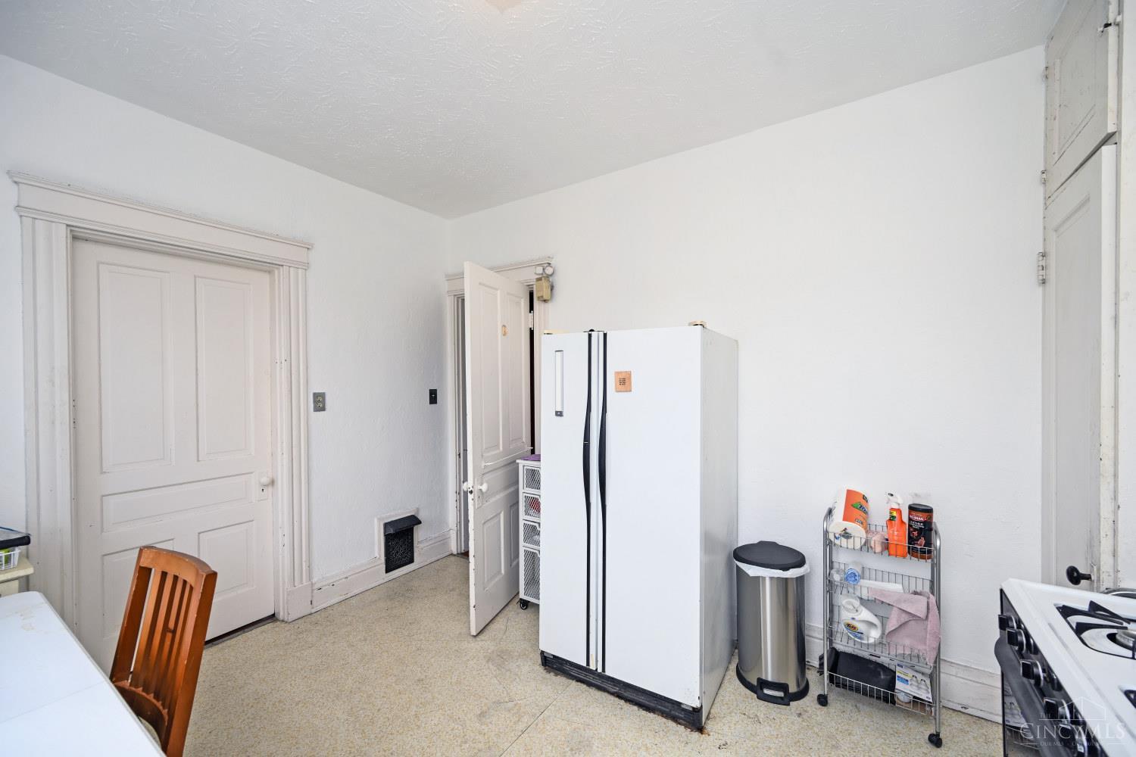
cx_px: 568
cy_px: 378
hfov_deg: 104.3
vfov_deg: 81.2
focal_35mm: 14
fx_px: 442
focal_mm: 14
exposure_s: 1/125
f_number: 5.6
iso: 200
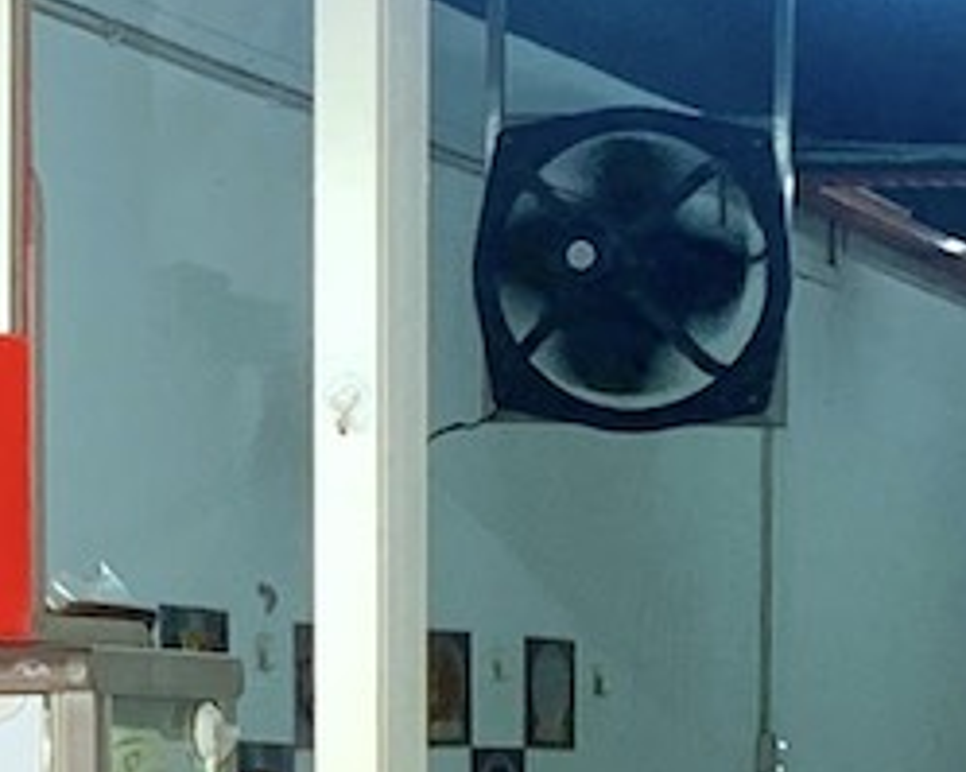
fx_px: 2801
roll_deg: -0.8
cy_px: 353
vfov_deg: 15.7
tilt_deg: +2.7
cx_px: -419
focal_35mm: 98
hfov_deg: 17.8
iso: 40
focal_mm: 4.25
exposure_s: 1/122
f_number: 1.8
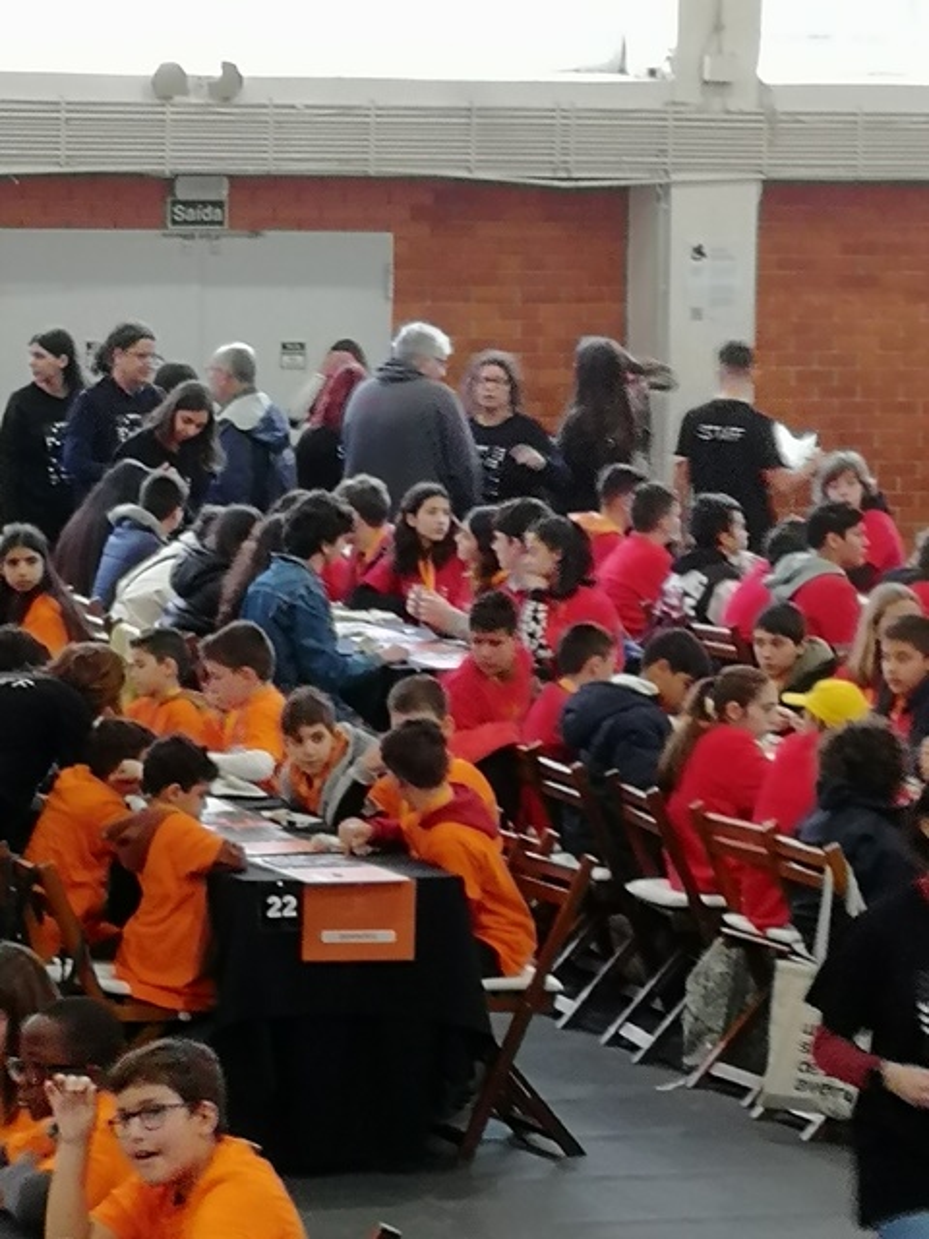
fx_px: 5654
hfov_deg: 9.4
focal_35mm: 158
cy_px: 620
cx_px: 464
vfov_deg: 12.5
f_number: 2.2
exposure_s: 1/50
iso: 100
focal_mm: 3.95
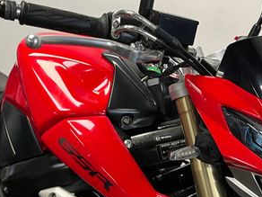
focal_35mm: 57
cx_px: 221
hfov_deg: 32.6
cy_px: 129
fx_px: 431
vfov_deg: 25.5
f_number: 1.6
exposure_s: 1/50
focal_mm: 5.1
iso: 80
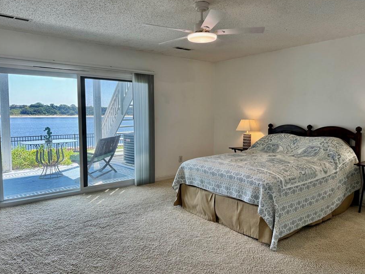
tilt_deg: -6.2
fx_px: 285
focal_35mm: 27
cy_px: 136
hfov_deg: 65.2
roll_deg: +0.1
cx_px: 200
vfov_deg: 51.4
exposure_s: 1/251
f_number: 1.78
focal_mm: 6.76
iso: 80
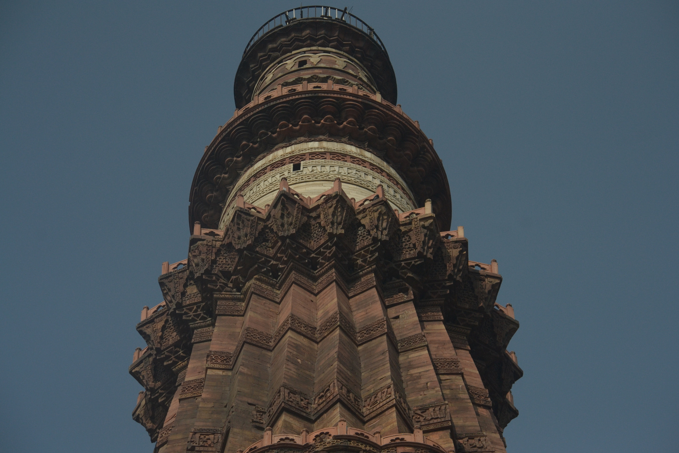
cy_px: 226
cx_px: 340
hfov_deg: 11.8
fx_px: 3281
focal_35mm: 174
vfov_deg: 7.9
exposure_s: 1/3200
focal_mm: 116
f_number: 7.1
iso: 400
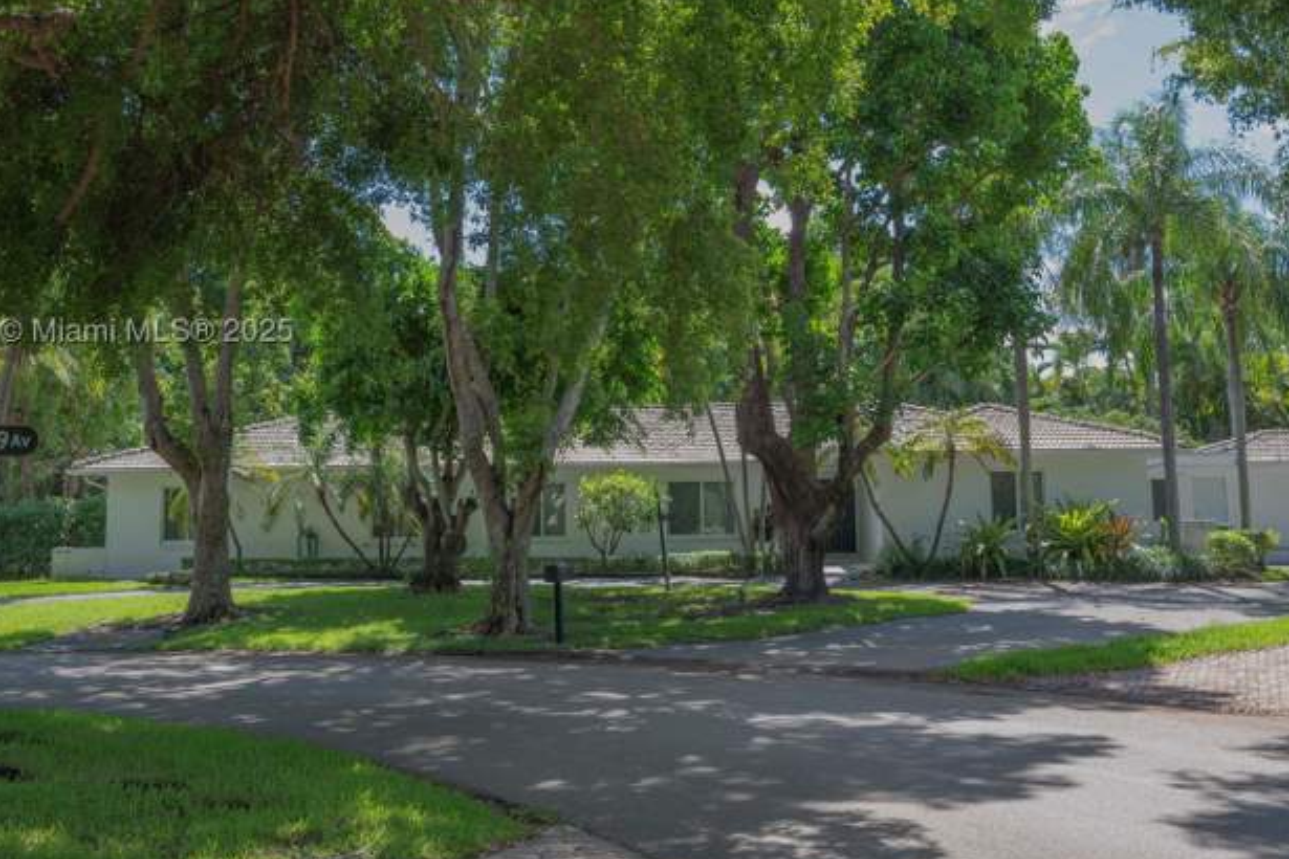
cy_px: 336
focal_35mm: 39
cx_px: 658
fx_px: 1396
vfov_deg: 34.1
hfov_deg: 49.6
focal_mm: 30
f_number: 10
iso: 110
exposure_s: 1/30
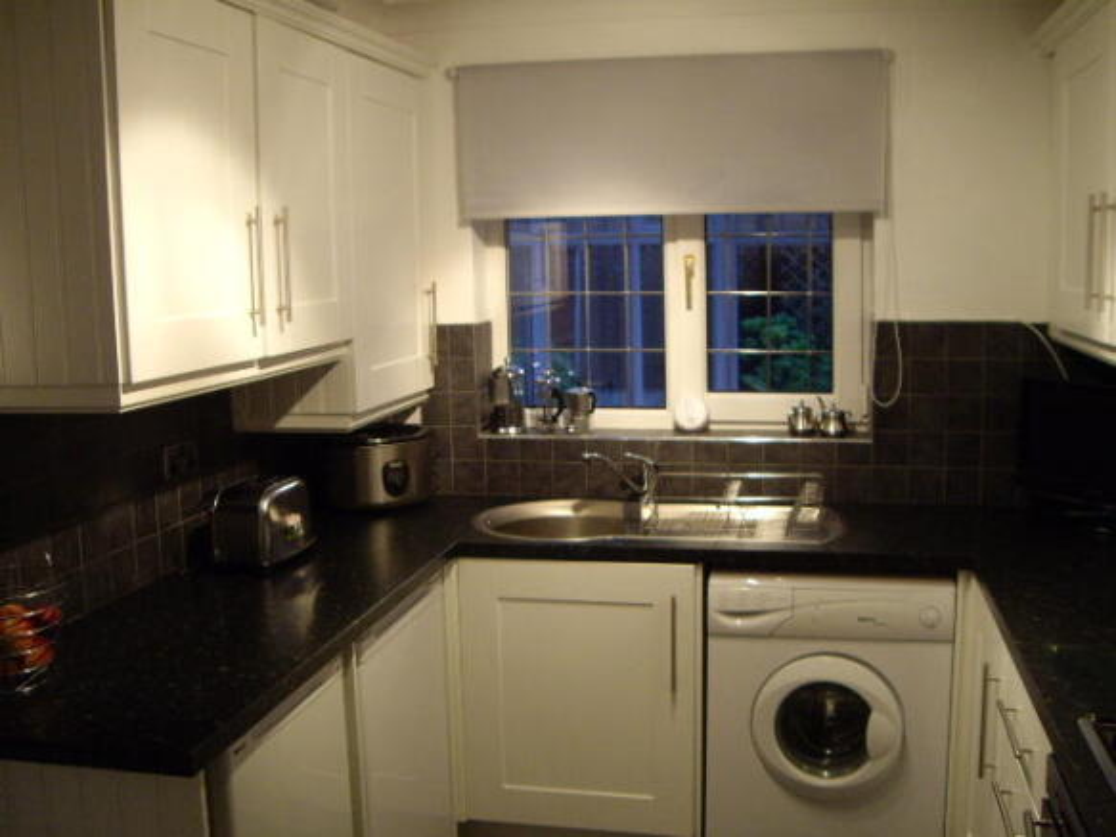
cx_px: 558
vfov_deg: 37.7
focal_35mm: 38
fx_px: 1225
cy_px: 418
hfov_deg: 49.0
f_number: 2.7
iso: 200
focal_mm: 6.2
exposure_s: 1/15
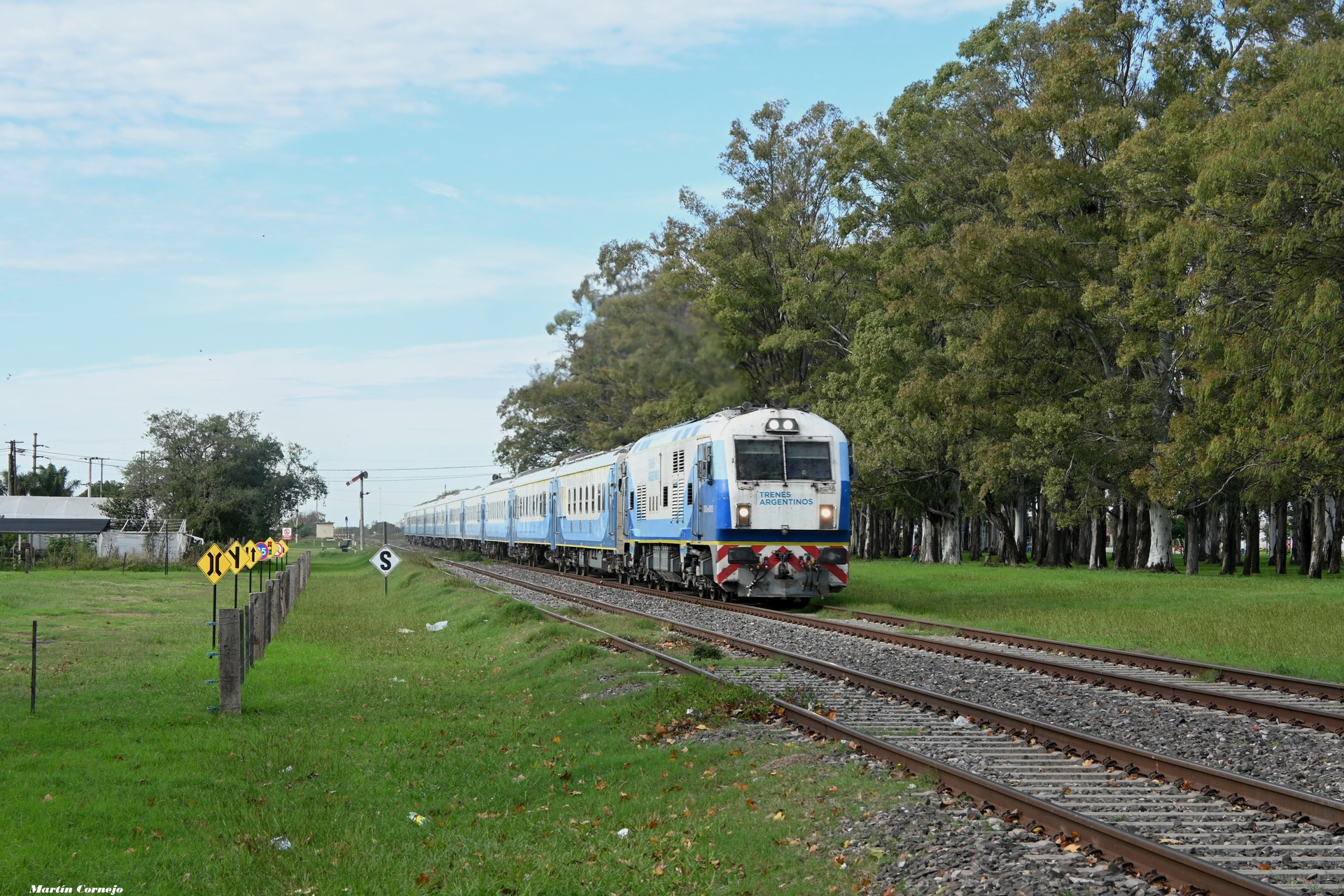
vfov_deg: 18.2
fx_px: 2800
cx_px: 672
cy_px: 448
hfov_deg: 27.0
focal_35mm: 75
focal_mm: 50
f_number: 6.3
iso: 100
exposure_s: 1/160
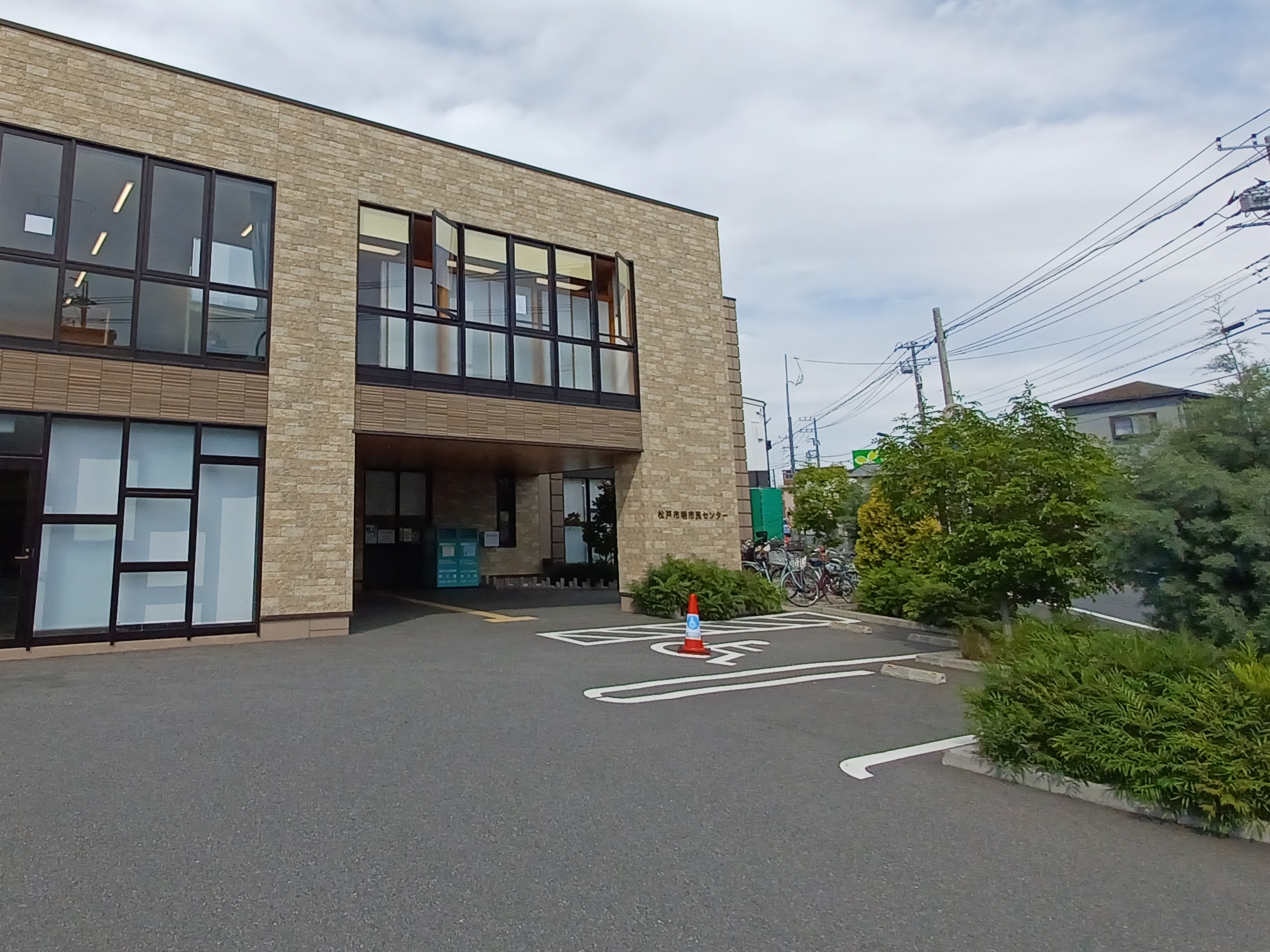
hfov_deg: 76.2
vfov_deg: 62.6
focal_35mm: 21
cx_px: 410
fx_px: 770
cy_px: 360
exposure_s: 1/1513
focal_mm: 1.42
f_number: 2.2
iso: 40
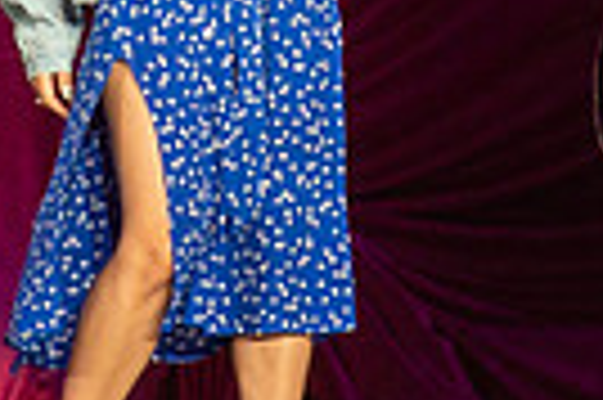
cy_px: -169
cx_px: 258
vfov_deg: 0.8
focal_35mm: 1622
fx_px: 27135
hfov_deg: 1.3
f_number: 6.3
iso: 800
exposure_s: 1/160
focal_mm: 110
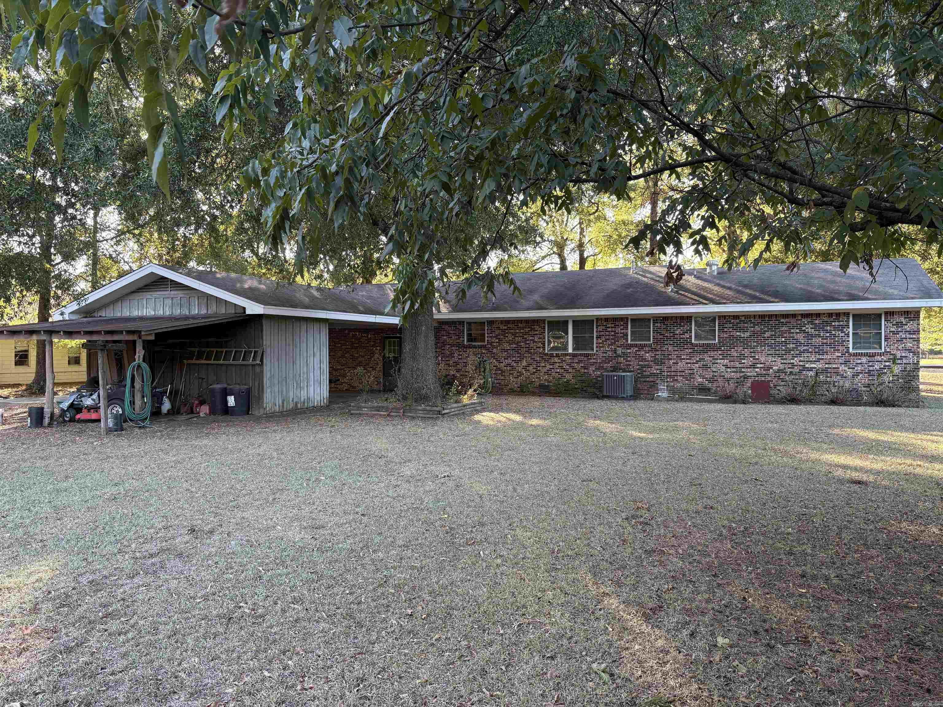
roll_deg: +0.4
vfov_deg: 53.1
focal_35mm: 26
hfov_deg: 67.3
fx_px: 708
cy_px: 354
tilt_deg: +0.3
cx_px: 472
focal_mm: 5.96
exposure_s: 1/172
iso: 125
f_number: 1.6
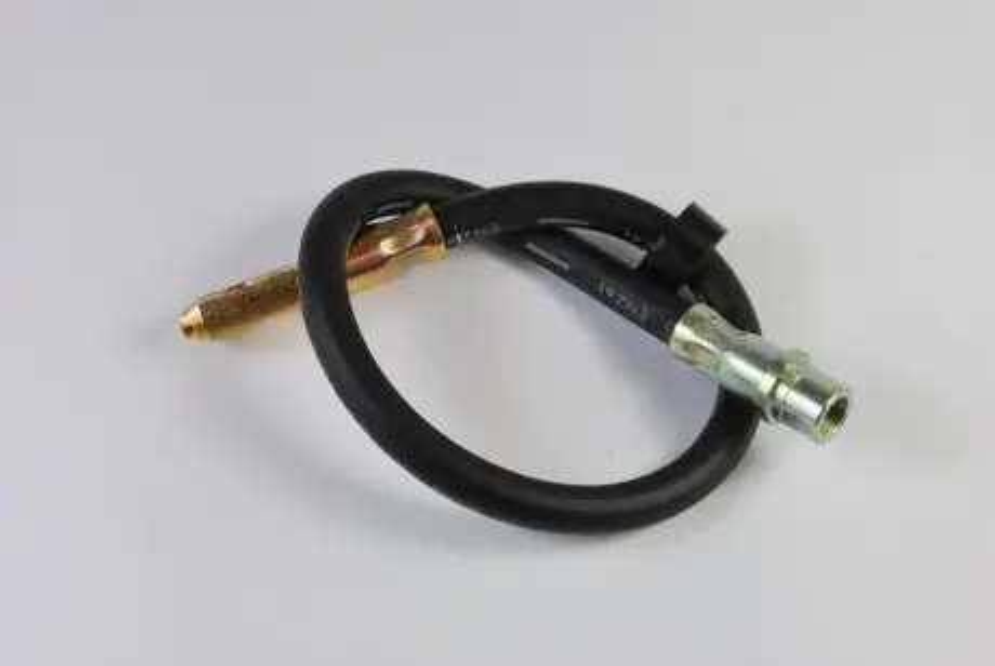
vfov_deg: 22.7
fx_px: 1660
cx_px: 498
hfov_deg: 33.4
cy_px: 333
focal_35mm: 60
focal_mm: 40
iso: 250
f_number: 13
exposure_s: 1/30
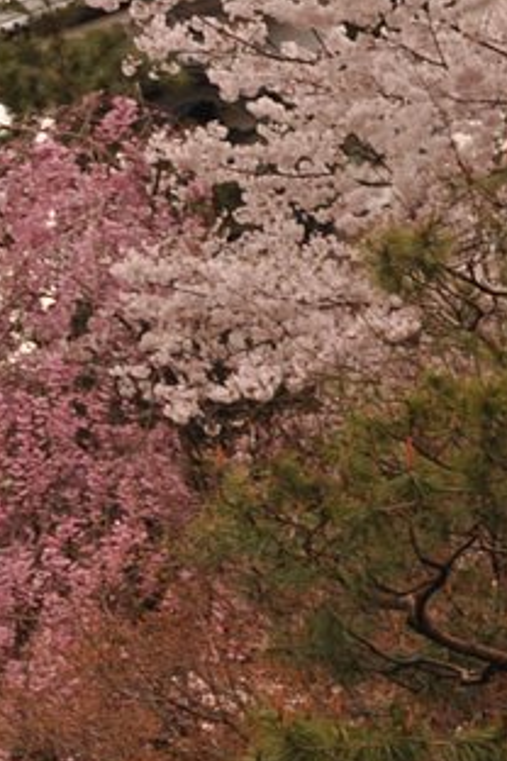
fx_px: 4774
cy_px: 212
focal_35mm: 226
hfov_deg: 5.9
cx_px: -563
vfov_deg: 9.1
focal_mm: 46
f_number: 5.3
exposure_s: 1/13
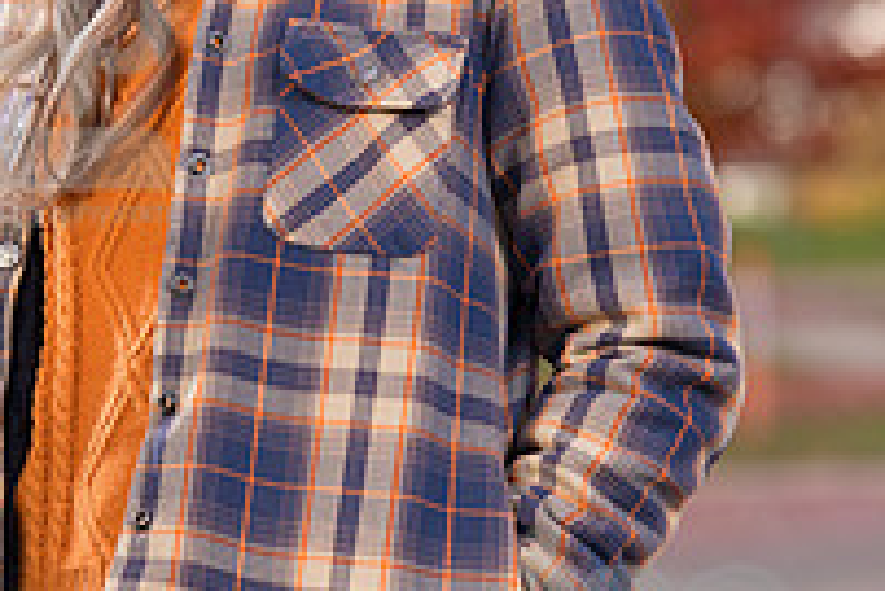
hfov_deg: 3.9
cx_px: 12
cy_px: -55
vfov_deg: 2.6
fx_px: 12940
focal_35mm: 526
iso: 100
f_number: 4.5
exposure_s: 1/250
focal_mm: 150
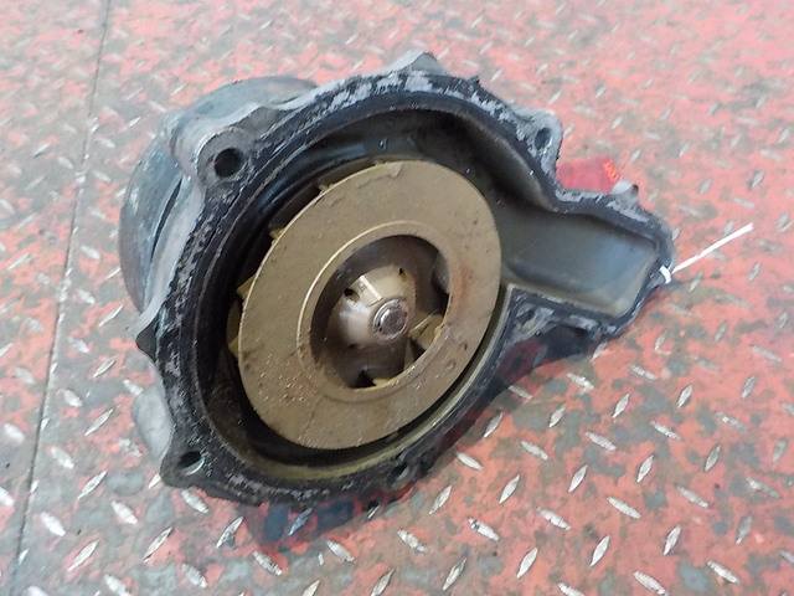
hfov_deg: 60.0
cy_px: 298
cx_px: 397
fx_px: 688
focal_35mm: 30
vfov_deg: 46.8
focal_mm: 4.1
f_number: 3.3
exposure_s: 1/10
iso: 800
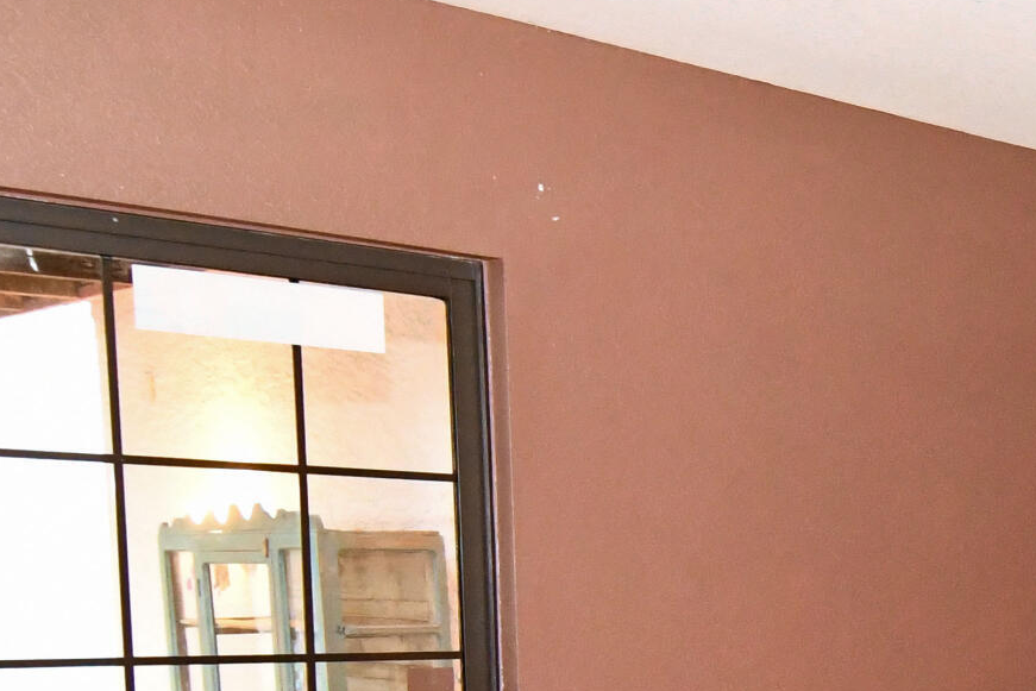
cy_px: 800
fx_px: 1784
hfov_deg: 29.1
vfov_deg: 20.7
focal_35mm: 62
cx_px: 1151
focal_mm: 12
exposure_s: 1/60
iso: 5000
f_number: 4
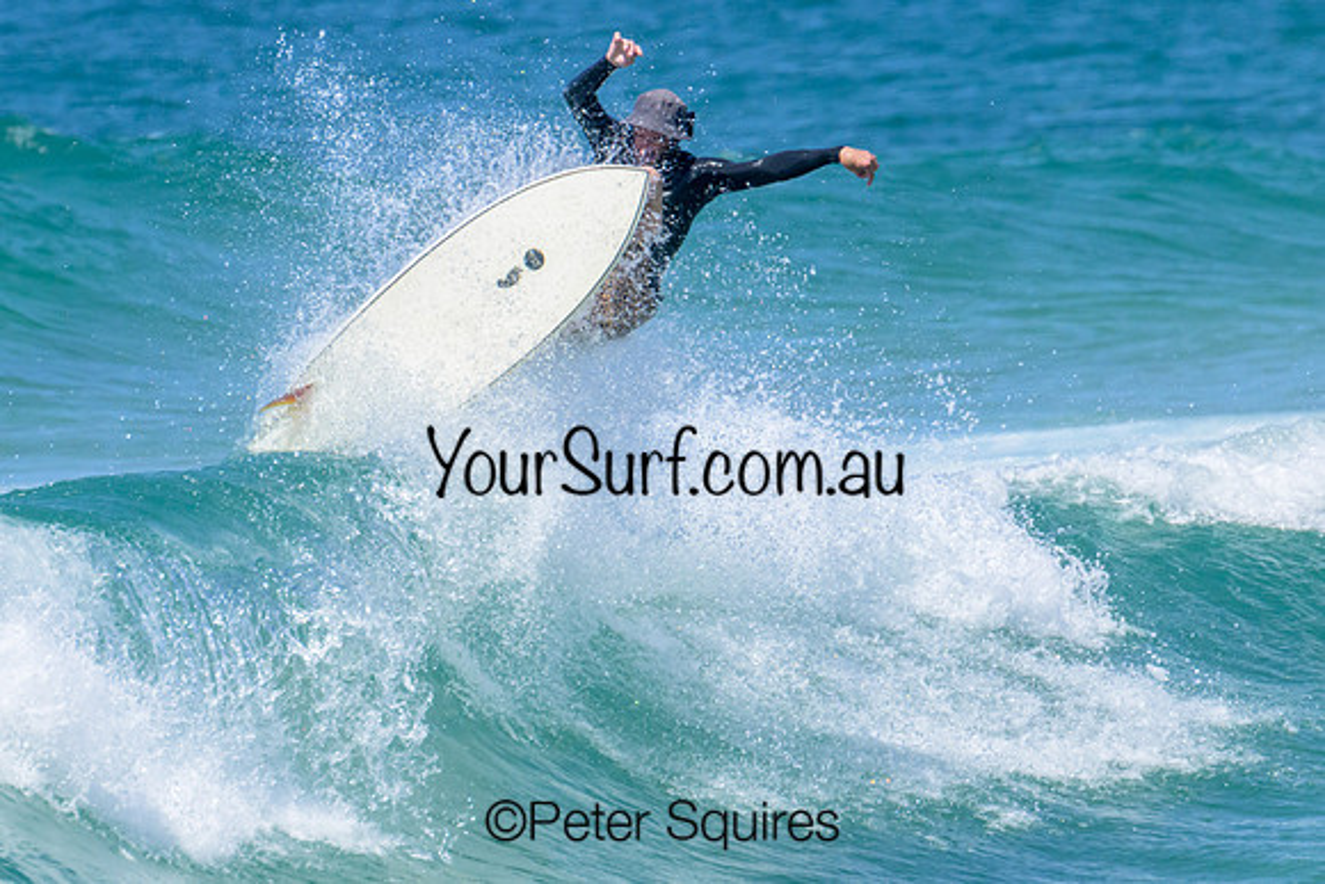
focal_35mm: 1087
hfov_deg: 1.9
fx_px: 40008
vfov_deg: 1.3
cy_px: 531
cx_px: 575
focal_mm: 800
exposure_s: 1/2000
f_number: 16
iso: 1800
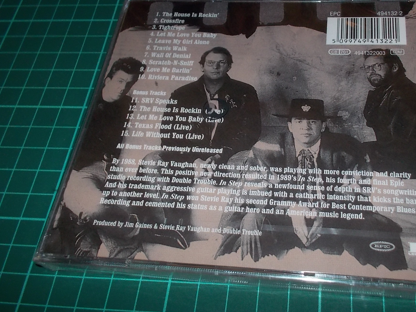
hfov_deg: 48.3
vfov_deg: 37.6
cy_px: 134
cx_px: 271
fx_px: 457
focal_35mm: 38
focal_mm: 4.1
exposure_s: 1/30
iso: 200
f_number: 3.3
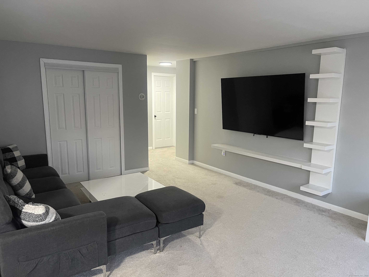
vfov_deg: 54.9
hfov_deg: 69.4
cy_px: 138
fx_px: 266
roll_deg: +0.0
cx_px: 184
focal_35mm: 25
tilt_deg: -11.4
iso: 400
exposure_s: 1/60
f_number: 1.6
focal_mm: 5.1
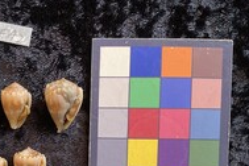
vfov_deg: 23.2
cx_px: 42
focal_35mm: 56
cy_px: 165
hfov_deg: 34.3
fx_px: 387
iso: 40
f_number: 1.8
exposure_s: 1/50
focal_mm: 3
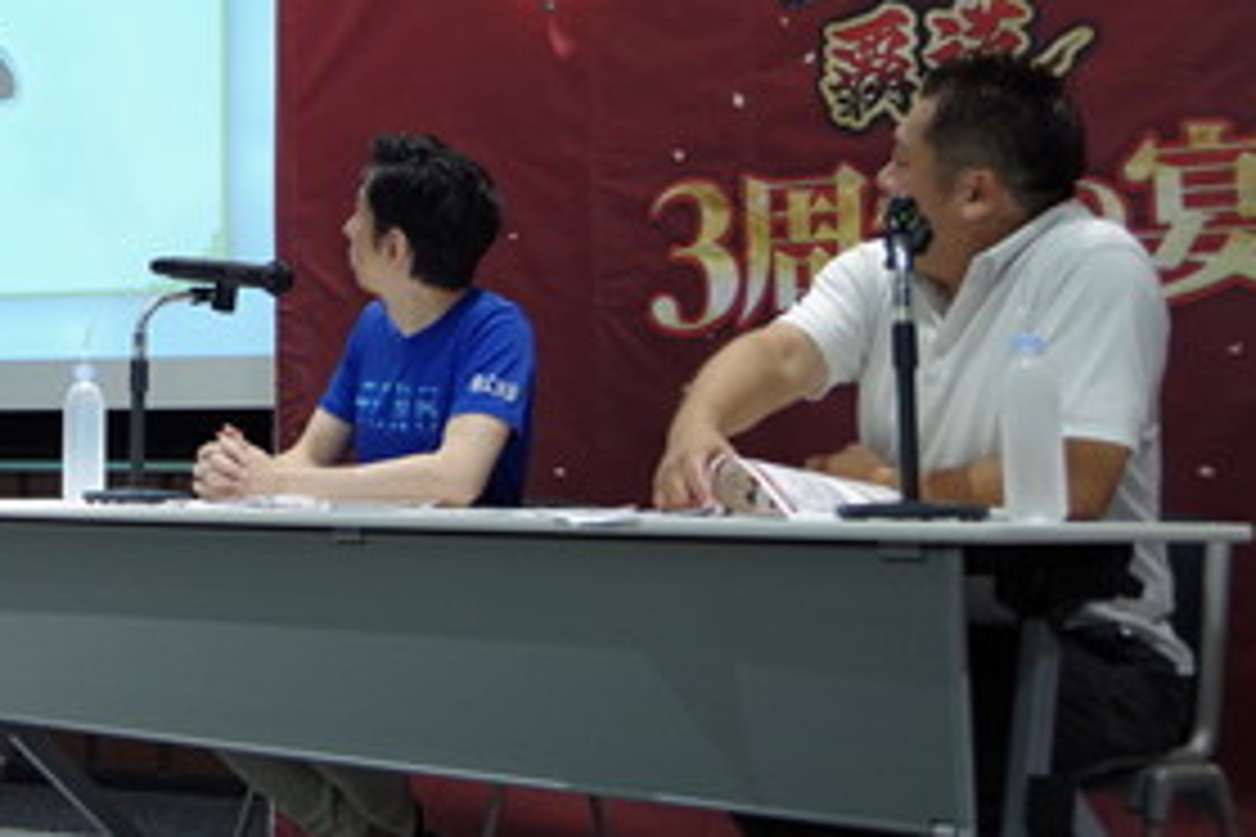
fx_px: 2302
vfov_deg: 20.2
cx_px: 122
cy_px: 101
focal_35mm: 66
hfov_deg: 29.3
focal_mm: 24
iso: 800
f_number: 4
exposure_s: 1/50
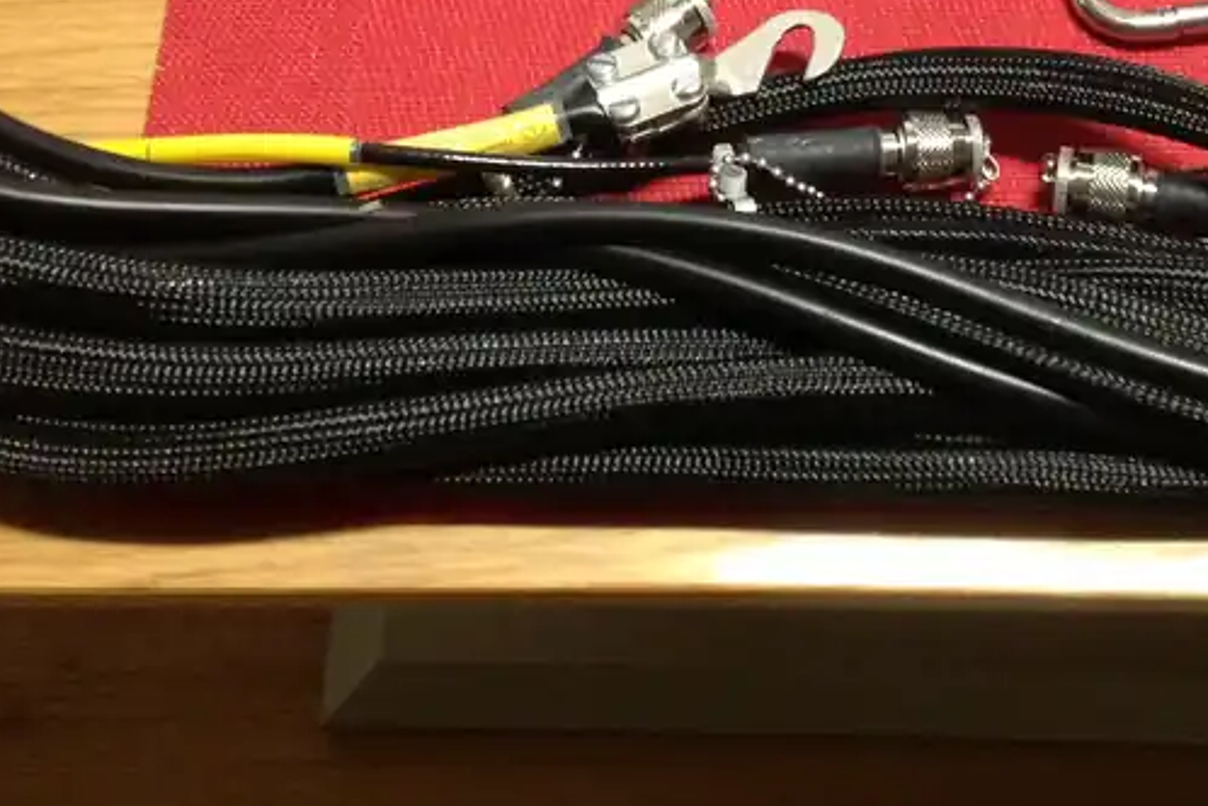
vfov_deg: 18.0
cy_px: -78
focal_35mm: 73
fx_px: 2449
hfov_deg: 27.6
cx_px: 796
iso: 320
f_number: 2.4
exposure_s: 1/15
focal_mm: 4.28
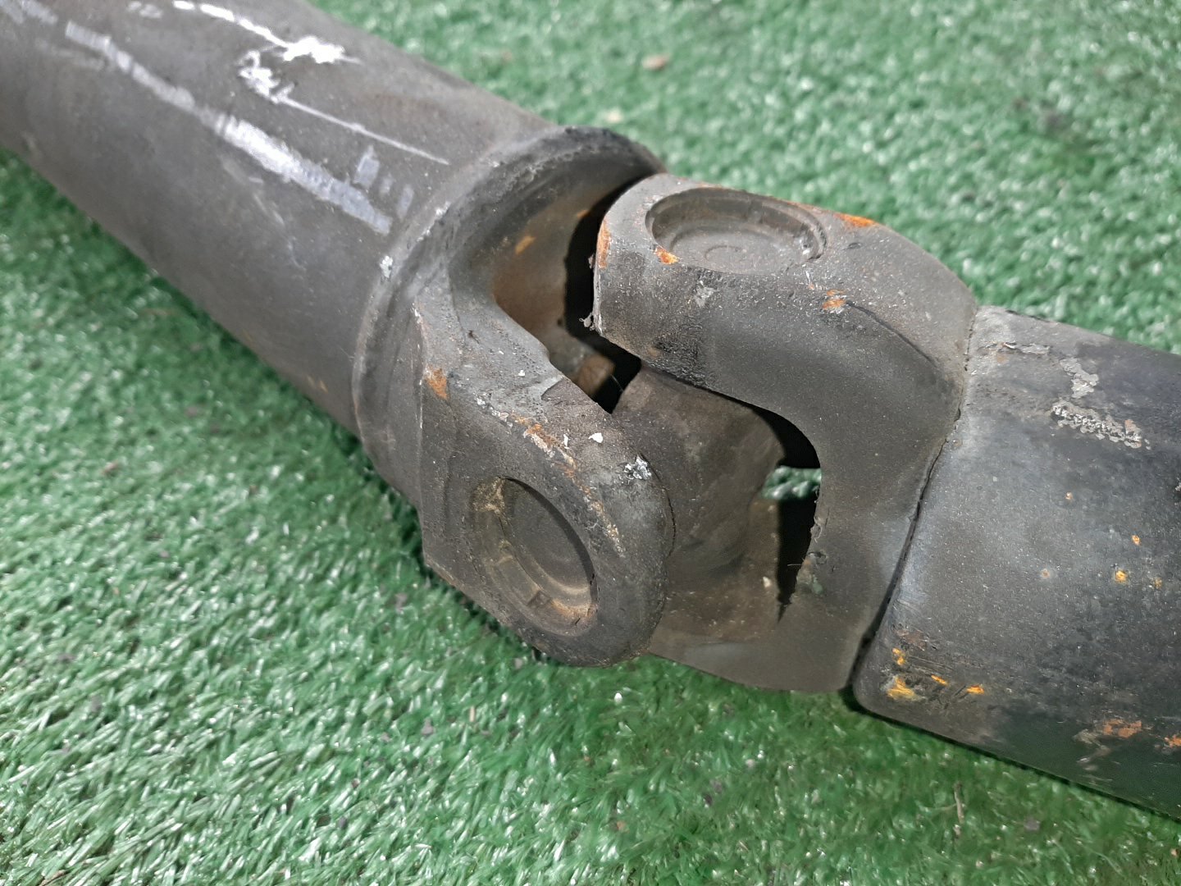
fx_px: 887
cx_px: 590
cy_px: 443
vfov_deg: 53.1
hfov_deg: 67.3
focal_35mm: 26
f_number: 1.7
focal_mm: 3.93
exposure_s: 1/50
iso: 88
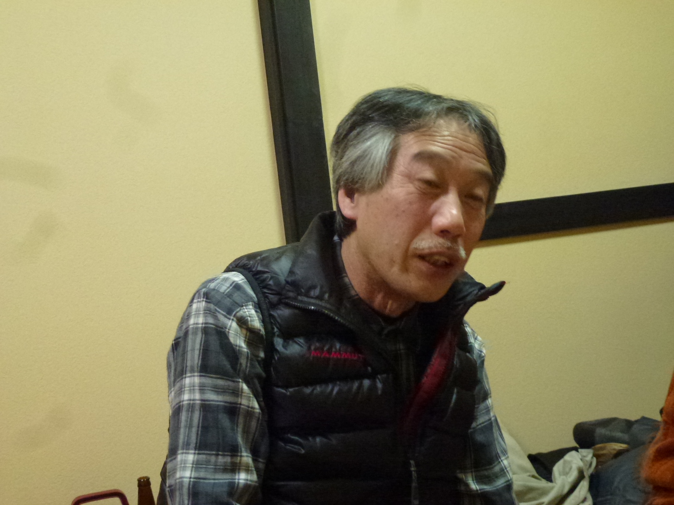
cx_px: 337
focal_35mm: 49
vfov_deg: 29.7
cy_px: 252
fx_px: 954
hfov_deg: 38.9
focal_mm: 8.7
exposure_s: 1/20
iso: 800
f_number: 4.1
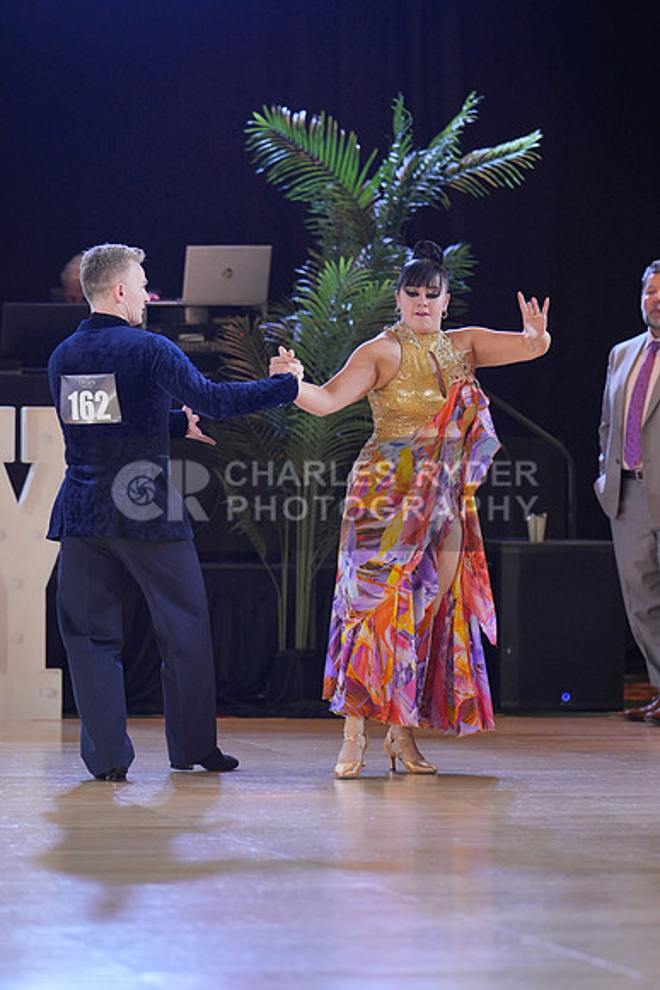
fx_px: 5112
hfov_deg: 7.4
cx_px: 330
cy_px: 495
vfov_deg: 11.1
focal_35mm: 186
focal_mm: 124
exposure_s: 1/500
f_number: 2
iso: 800
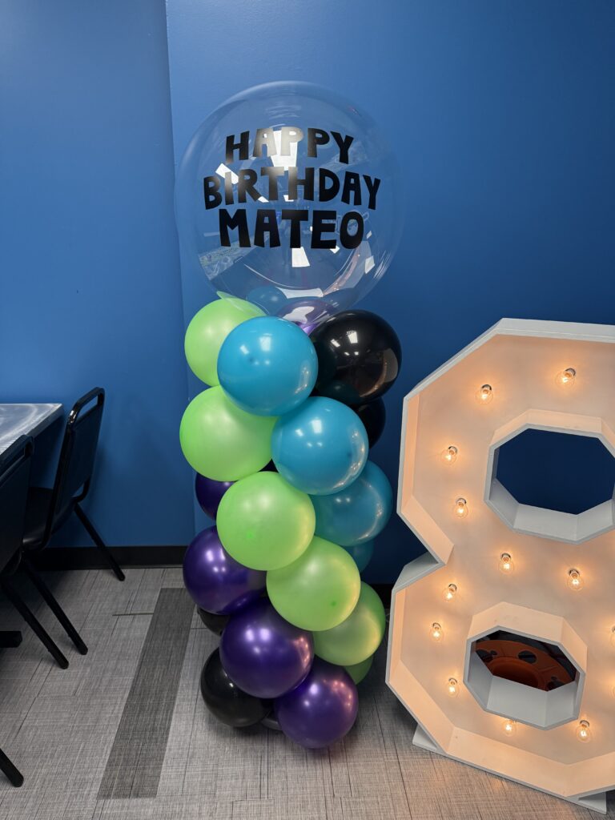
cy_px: 410
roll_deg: -2.8
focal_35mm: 24
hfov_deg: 56.8
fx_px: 569
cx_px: 308
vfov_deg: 71.6
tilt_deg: -17.7
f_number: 1.78
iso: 200
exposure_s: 1/120
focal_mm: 6.76
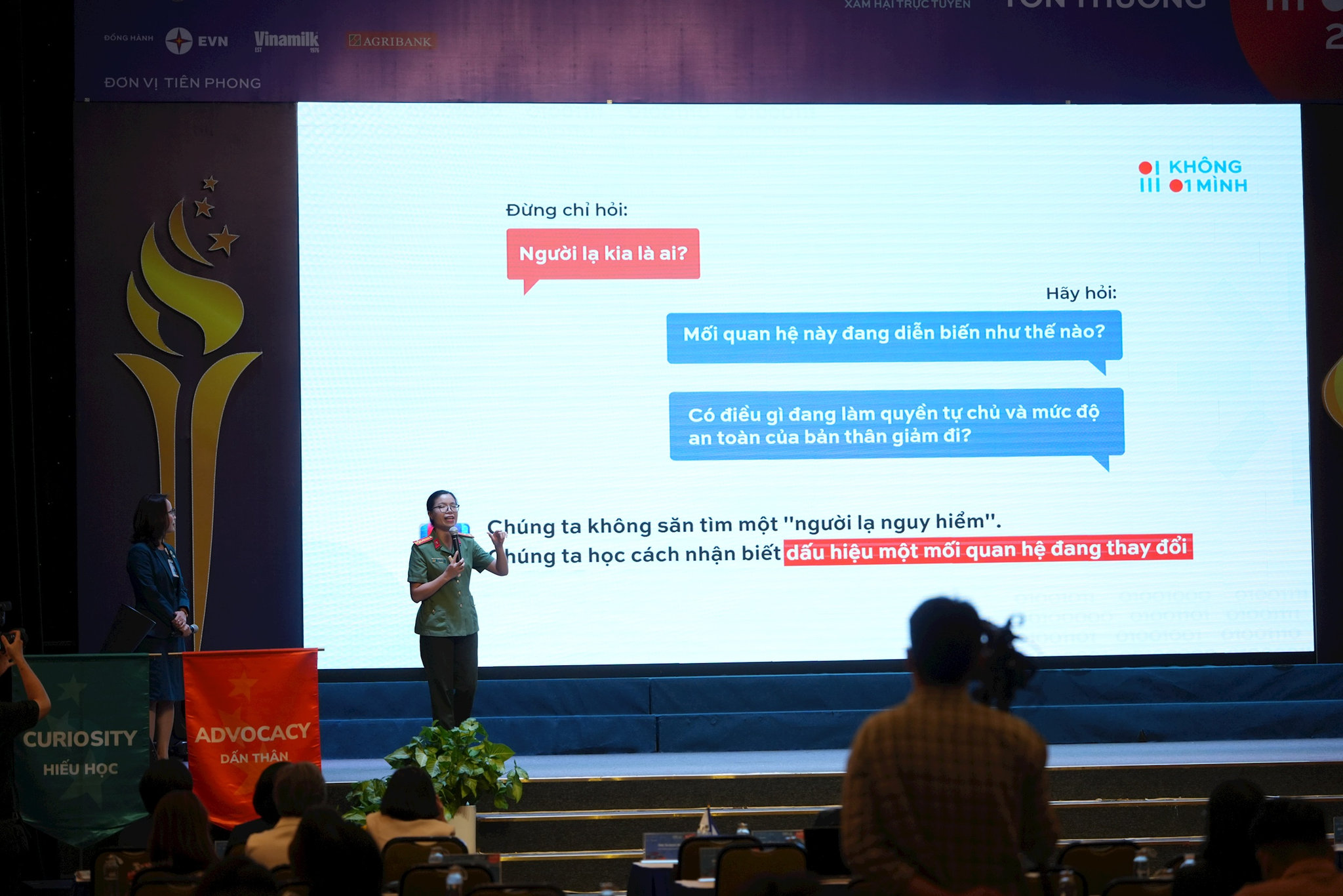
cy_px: 448
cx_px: 672
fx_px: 4141
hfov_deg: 18.4
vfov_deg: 12.3
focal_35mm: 111
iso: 1600
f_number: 2.8
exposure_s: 1/640
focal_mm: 111
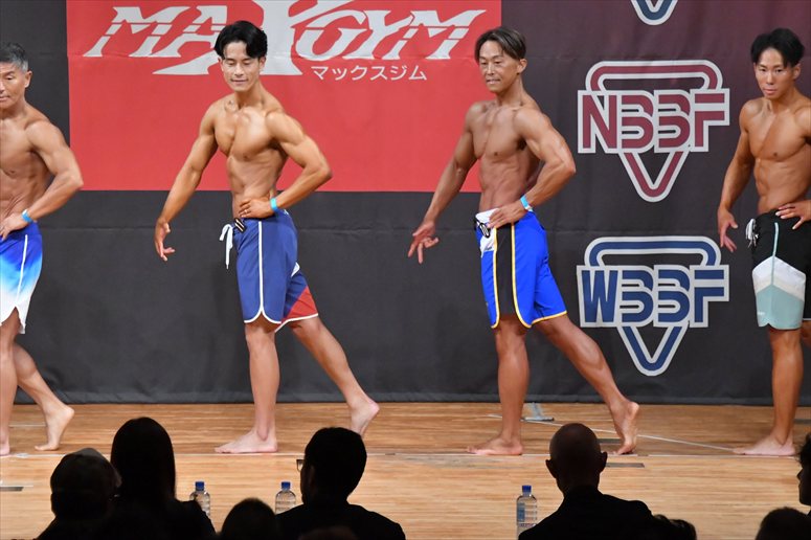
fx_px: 5742
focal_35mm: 255
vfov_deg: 5.4
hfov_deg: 8.1
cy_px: 270
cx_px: 406
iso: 10000
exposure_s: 1/400
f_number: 5.6
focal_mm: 170
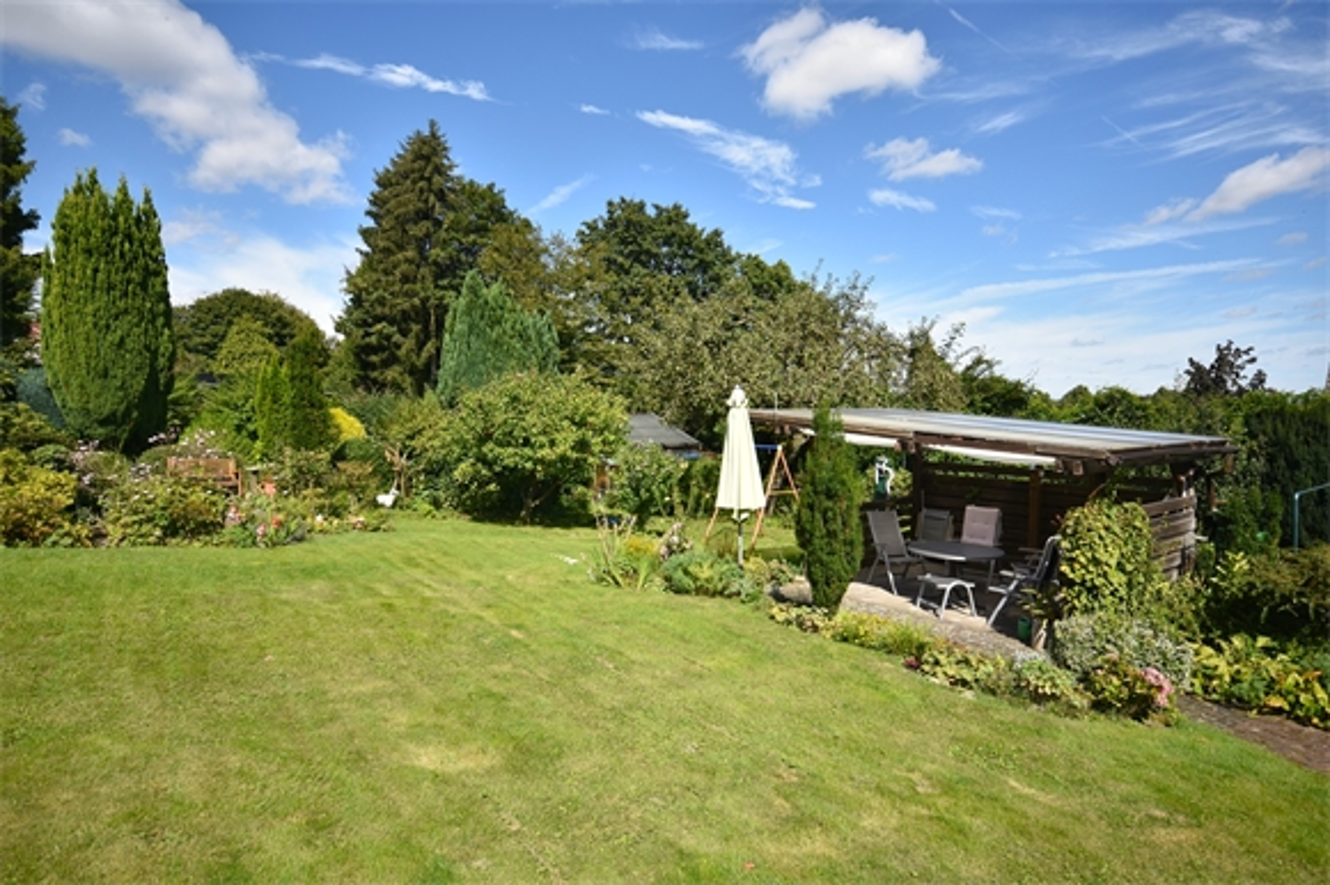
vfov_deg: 59.4
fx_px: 775
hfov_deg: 81.2
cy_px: 442
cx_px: 665
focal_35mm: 21
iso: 220
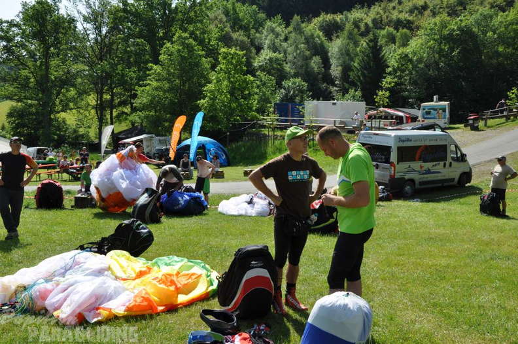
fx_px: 539
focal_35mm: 38
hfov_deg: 51.3
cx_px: 259
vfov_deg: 35.4
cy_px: 172
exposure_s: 1/160
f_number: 13
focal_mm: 25
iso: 200
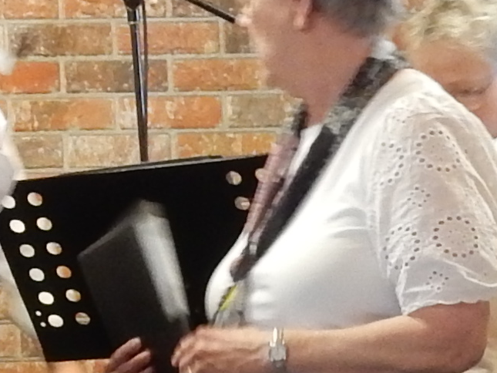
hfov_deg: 7.6
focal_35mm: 257
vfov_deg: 5.8
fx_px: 3691
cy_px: 229
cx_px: -213
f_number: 4
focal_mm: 6.4
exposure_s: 1/13
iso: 400
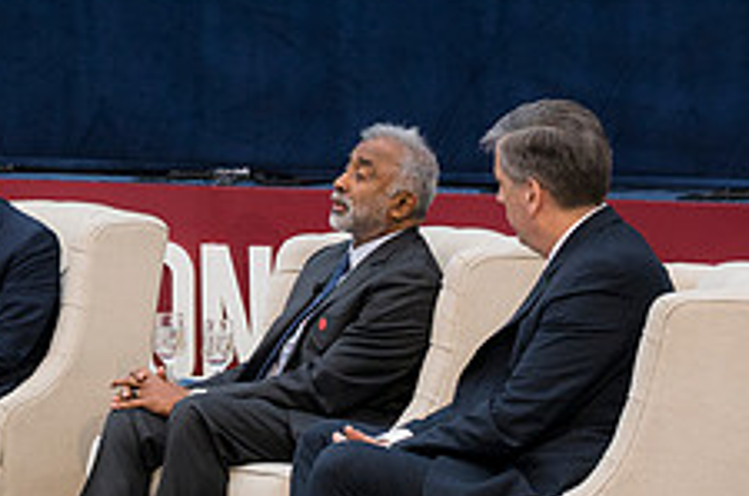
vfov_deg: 7.3
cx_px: -146
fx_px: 3862
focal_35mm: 186
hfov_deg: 10.9
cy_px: 300
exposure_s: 1/160
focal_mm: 48
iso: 450
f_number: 4
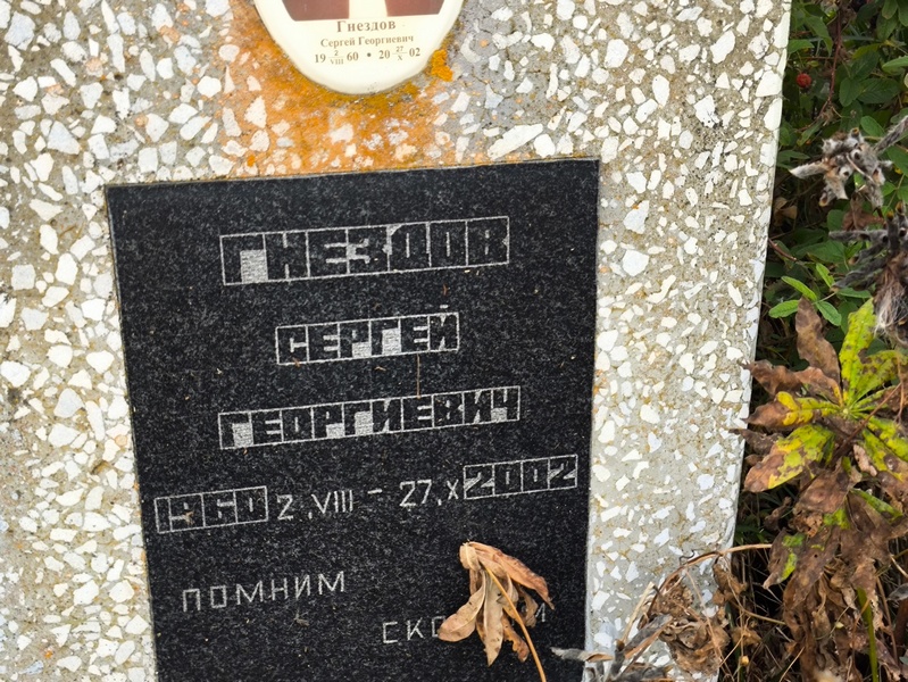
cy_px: 341
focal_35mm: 50
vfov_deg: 29.1
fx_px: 1312
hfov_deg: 38.2
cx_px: 454
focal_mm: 4.71
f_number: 1.7
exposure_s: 1/120
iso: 64
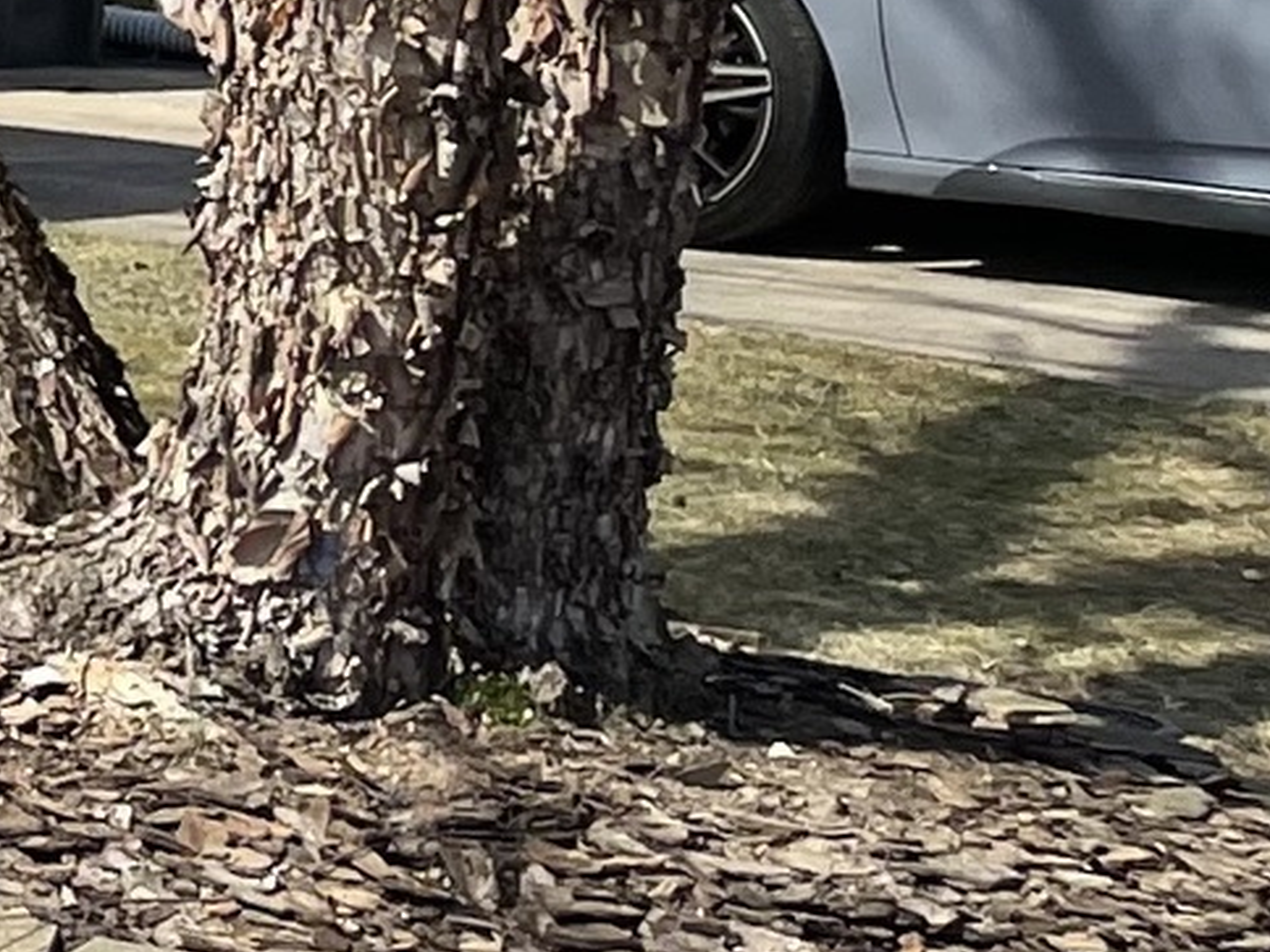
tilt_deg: +0.1
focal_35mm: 165
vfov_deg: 8.7
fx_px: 6054
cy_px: -627
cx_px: -2716
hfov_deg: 9.2
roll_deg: -0.9
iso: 32
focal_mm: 4.2
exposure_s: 1/2212
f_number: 1.6
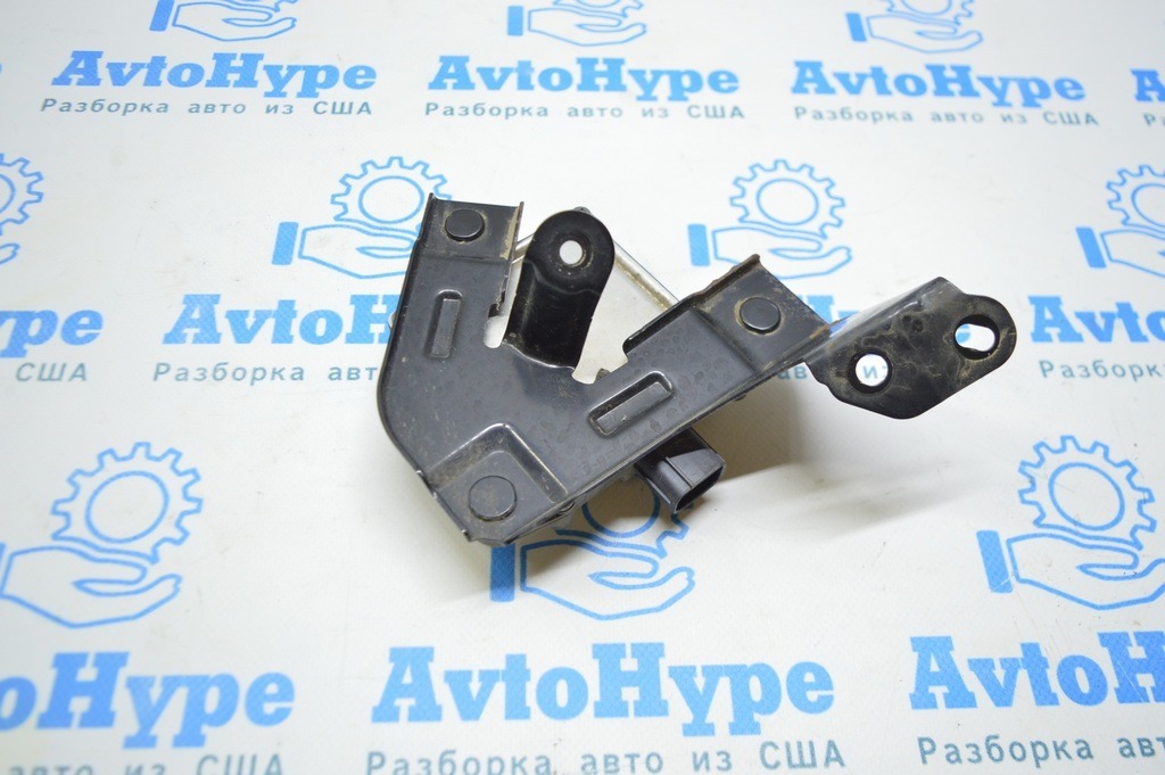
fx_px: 970
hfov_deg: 62.0
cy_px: 388
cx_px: 582
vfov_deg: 43.5
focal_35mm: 30
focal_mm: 20
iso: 400
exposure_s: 1/40
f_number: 3.5
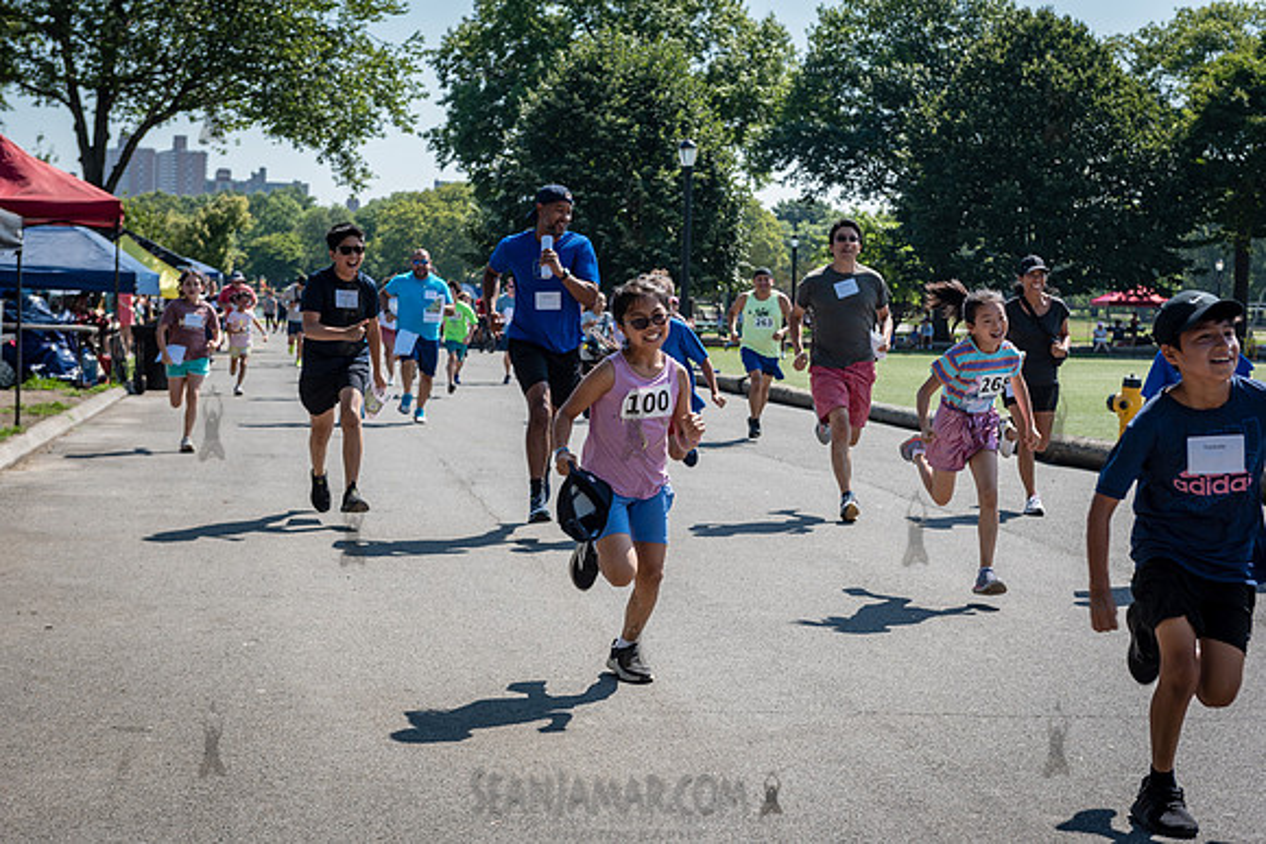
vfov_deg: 21.9
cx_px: 633
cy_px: 422
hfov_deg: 32.4
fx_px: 2181
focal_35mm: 62
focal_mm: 62
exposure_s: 1/500
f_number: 6.3
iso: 200
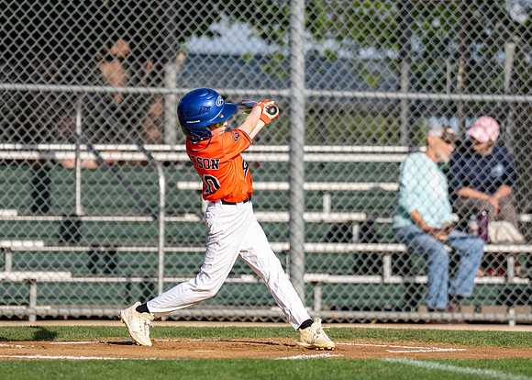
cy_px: 174
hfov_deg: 5.3
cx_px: 246
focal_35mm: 383
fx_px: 5792
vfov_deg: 3.8
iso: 100
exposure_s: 1/2000
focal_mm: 200
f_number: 2.8
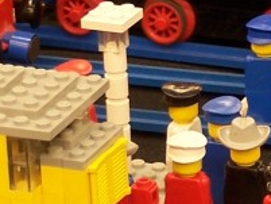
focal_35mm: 596
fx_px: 4669
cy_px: -73
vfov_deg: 2.5
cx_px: 644
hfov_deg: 3.3
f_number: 3.2
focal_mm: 19.4
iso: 80
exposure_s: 1/2
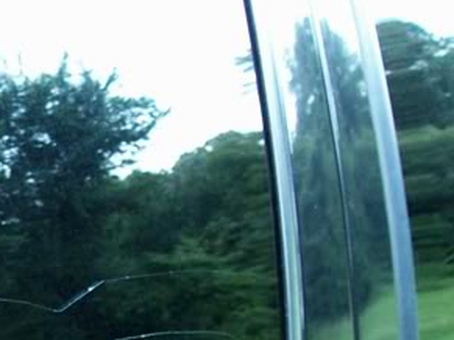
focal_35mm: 99
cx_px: -168
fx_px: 1298
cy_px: 384
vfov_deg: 14.5
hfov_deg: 18.2
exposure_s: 1/2.83
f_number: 2.7
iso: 200
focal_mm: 6
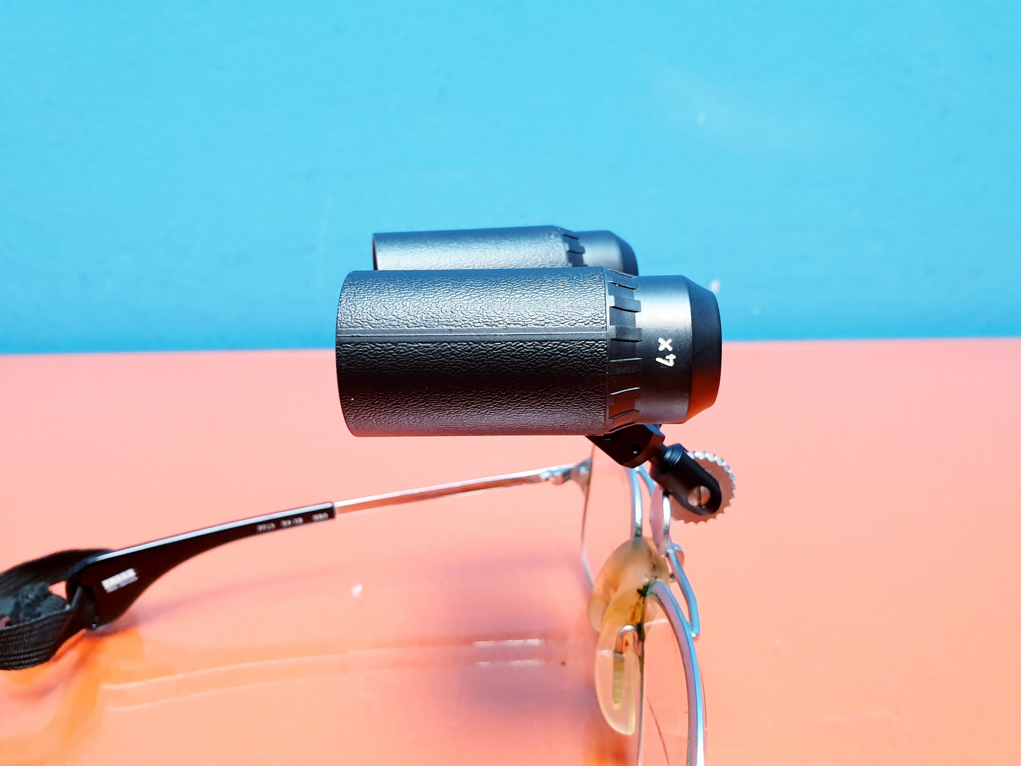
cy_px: 383
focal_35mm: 26
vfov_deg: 53.1
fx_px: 767
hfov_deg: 67.3
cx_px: 510
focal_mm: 4.3
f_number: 2.4
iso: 200
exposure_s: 1/50
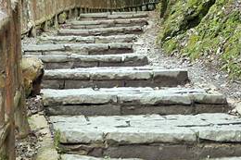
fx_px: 749
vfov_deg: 11.7
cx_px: 84
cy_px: -83
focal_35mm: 112
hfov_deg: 18.2
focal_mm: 14
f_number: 2.5
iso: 250
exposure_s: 1/60
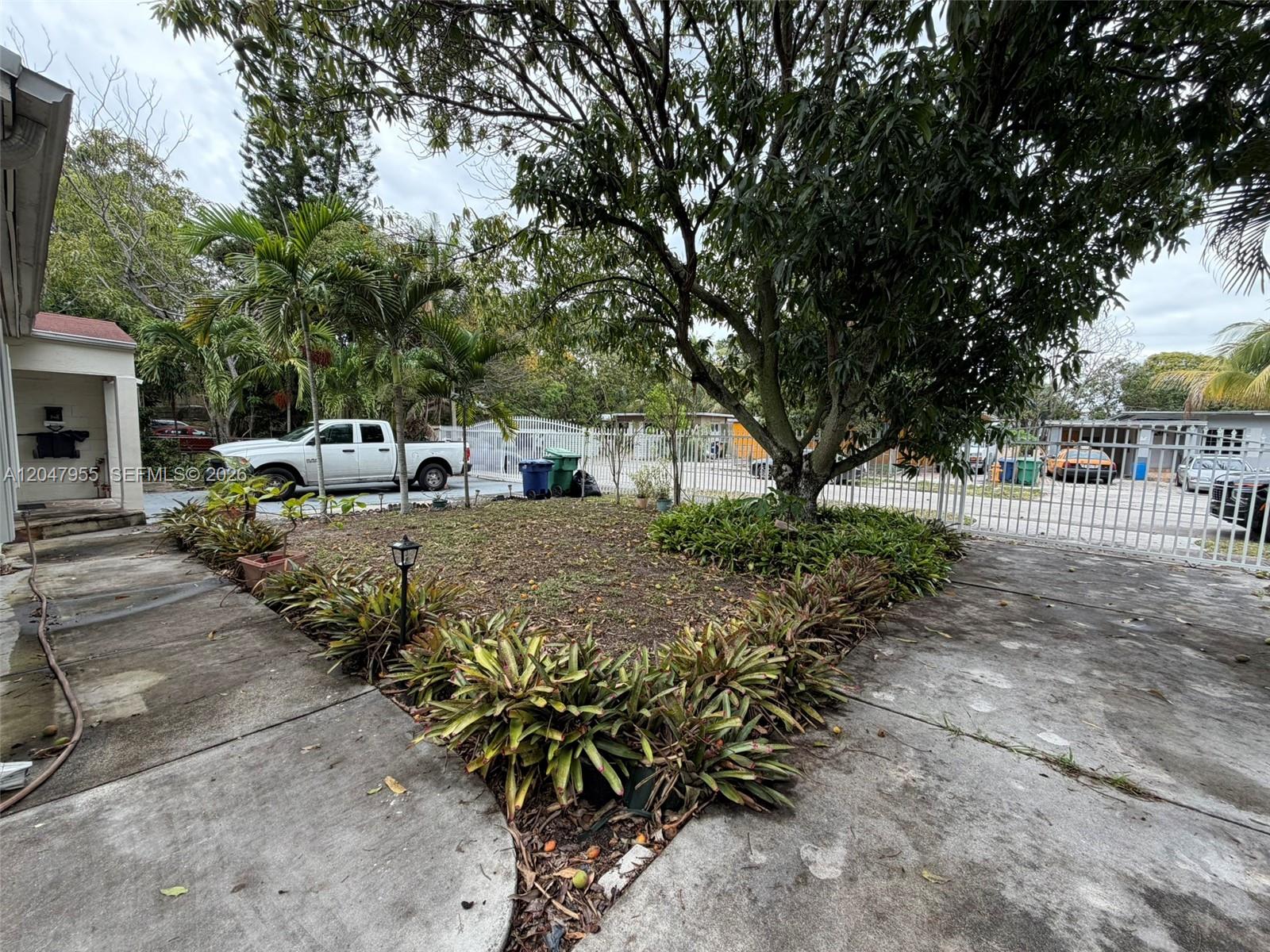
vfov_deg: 85.7
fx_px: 514
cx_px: 635
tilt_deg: -5.9
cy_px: 476
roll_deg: -1.0
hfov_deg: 102.1
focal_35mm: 14
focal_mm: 2.22
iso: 50
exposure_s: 1/340
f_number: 2.2
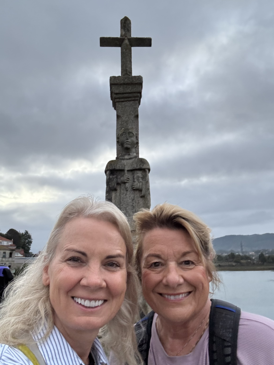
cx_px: 137
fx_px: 317
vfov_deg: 60.0
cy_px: 182
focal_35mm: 30
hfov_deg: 46.8
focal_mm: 2.69
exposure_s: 1/50
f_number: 1.9
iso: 250
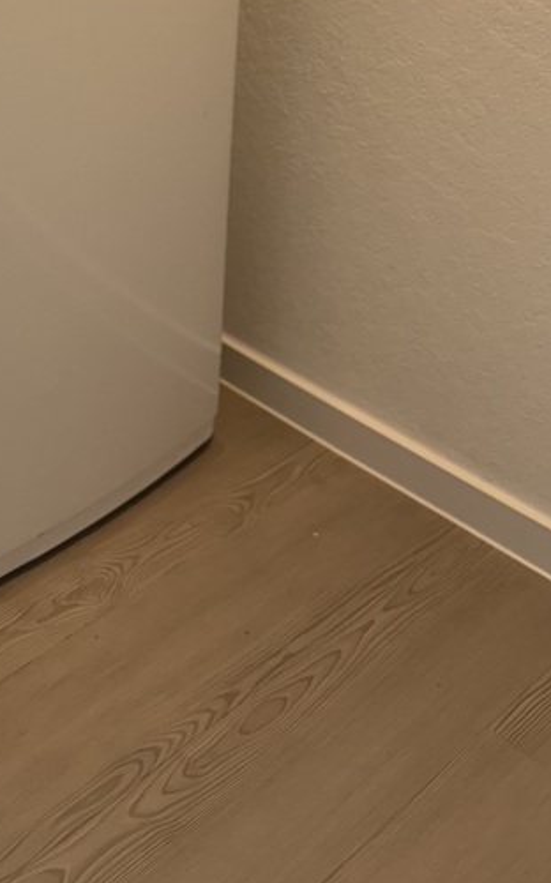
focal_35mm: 55
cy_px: 5
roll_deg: +2.5
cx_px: -74
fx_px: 1323
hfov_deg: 22.1
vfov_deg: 33.8
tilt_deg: -18.8
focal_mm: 6.76
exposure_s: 1/120
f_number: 1.78
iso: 125
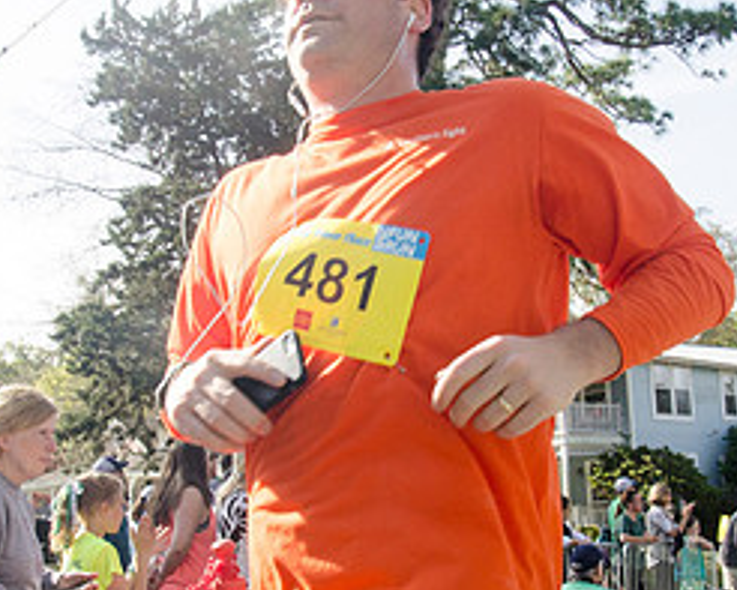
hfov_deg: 35.3
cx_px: 416
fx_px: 1157
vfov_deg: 28.6
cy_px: 332
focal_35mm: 53
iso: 640
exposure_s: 1/500
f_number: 10
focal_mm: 16
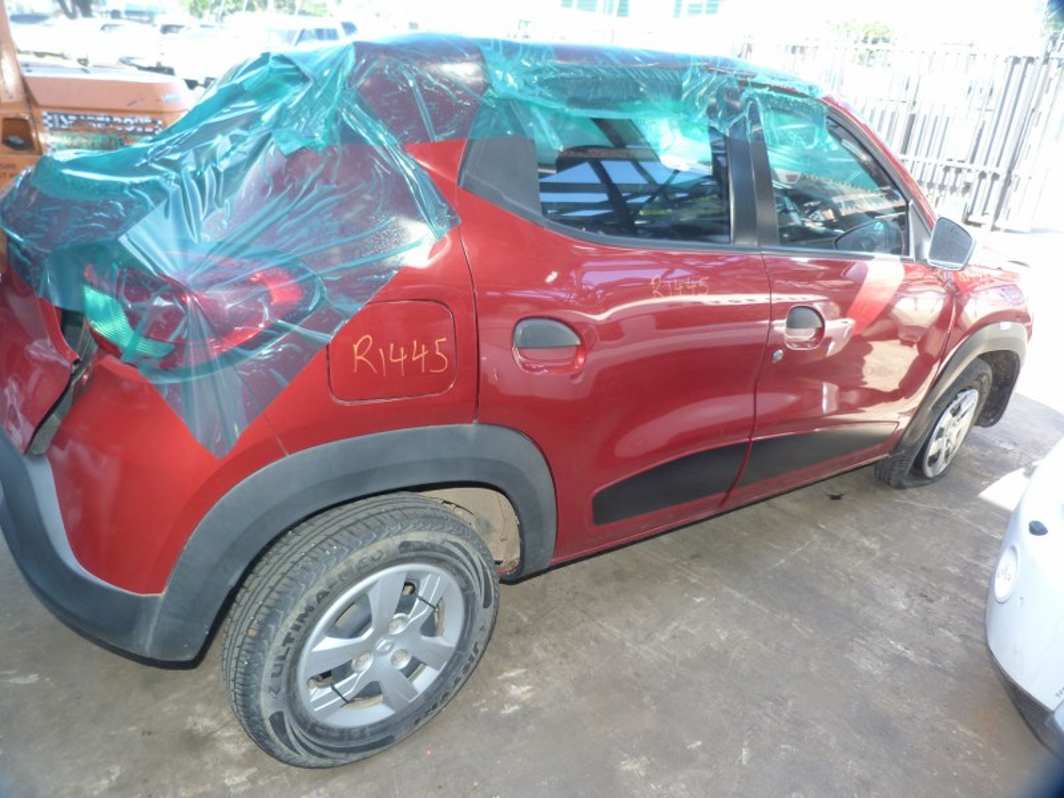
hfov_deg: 69.4
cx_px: 532
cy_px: 399
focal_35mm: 25
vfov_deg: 54.9
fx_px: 768
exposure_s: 1/60
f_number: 2.8
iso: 125
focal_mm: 4.5
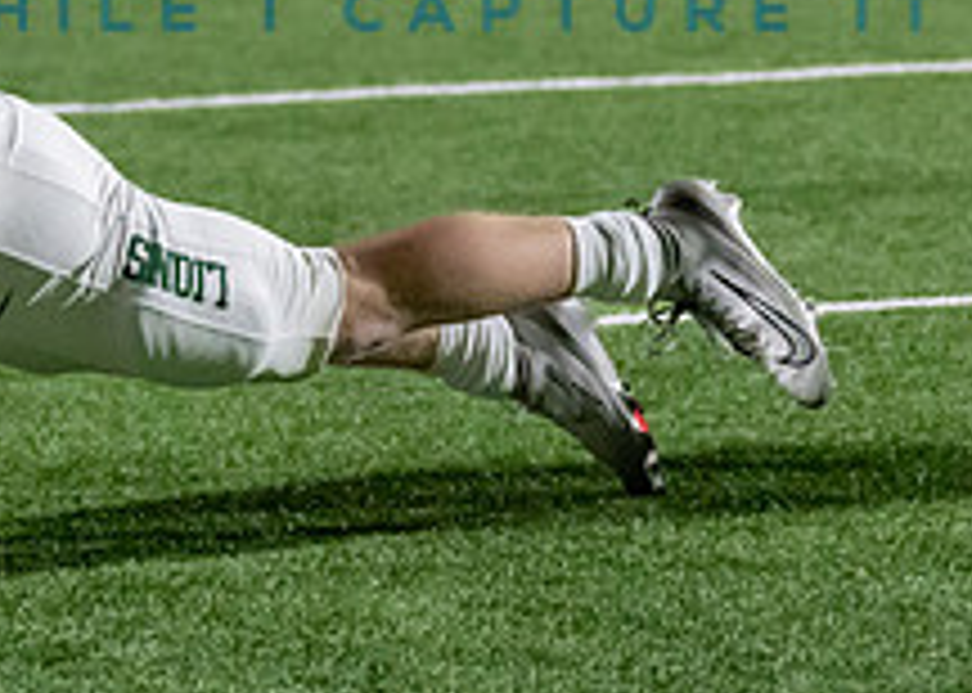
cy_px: -28
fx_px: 11532
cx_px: -67
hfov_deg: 4.8
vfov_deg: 3.4
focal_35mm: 418
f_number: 2.8
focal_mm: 82
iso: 2500
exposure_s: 1/1250
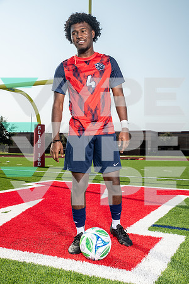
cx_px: 94
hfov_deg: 33.4
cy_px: 142
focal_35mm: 40
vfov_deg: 48.5
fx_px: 315
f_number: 6.3
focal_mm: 40
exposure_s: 1/400
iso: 100
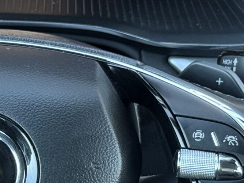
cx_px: -20
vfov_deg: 8.1
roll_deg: +0.8
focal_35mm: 184
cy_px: 125
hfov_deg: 10.6
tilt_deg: -32.2
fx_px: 1297
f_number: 1.78
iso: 250
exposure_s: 1/60
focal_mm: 6.76
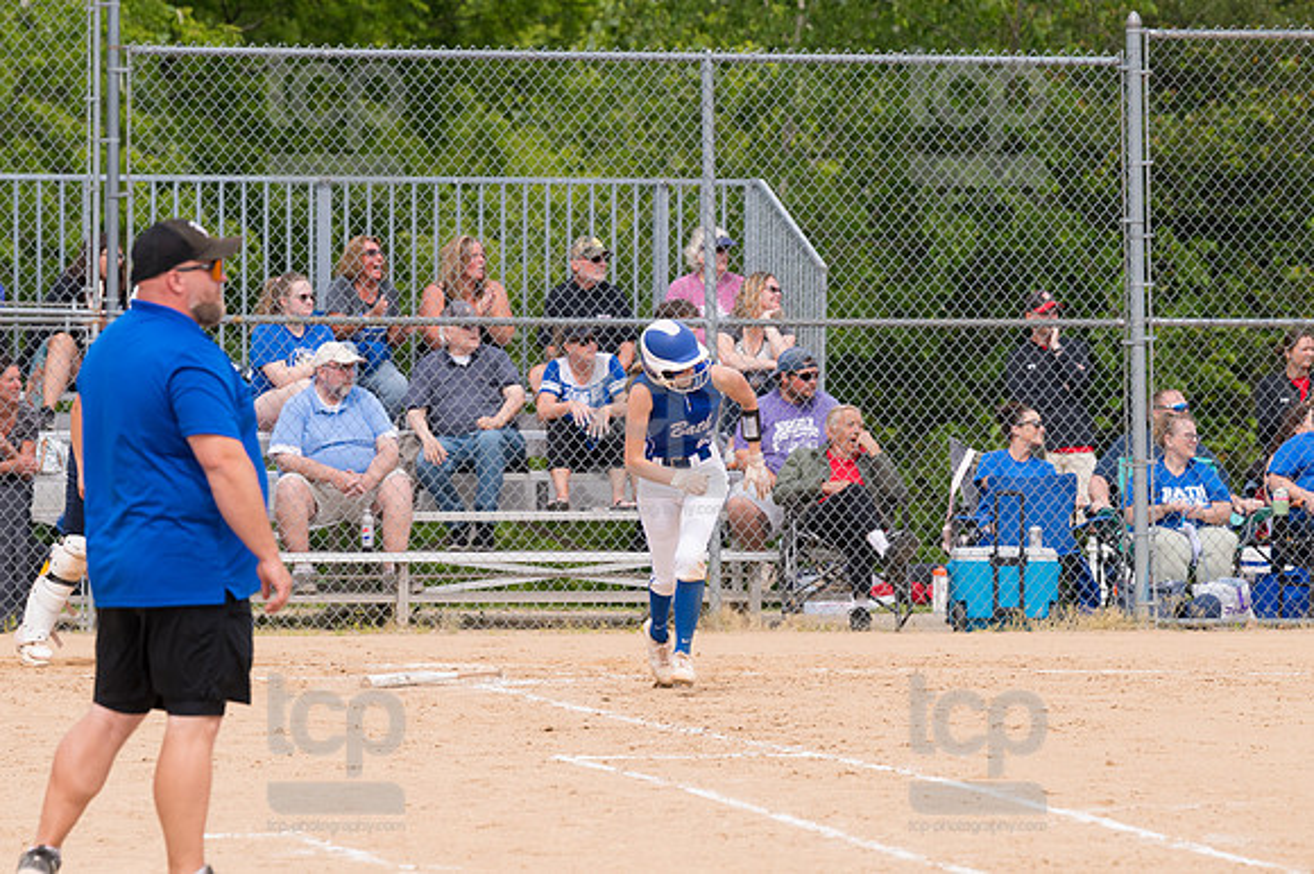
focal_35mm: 300
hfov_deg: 6.9
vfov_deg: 4.6
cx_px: 657
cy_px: 437
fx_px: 10943
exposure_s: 1/1600
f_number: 5.6
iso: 320
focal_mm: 200
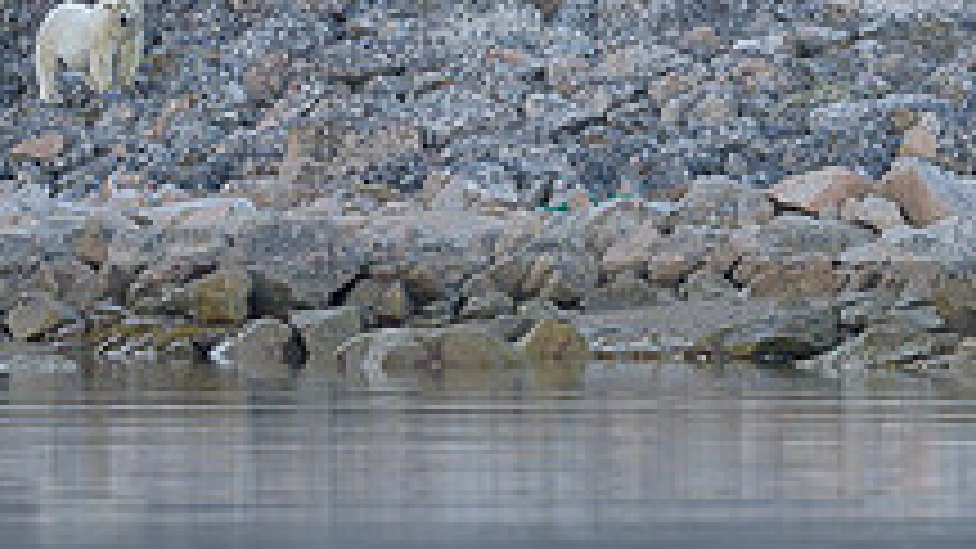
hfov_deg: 1.4
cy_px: 76
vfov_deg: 0.8
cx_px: 323
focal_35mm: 1576
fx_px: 40781
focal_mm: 500
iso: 1600
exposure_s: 1/1600
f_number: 5.6
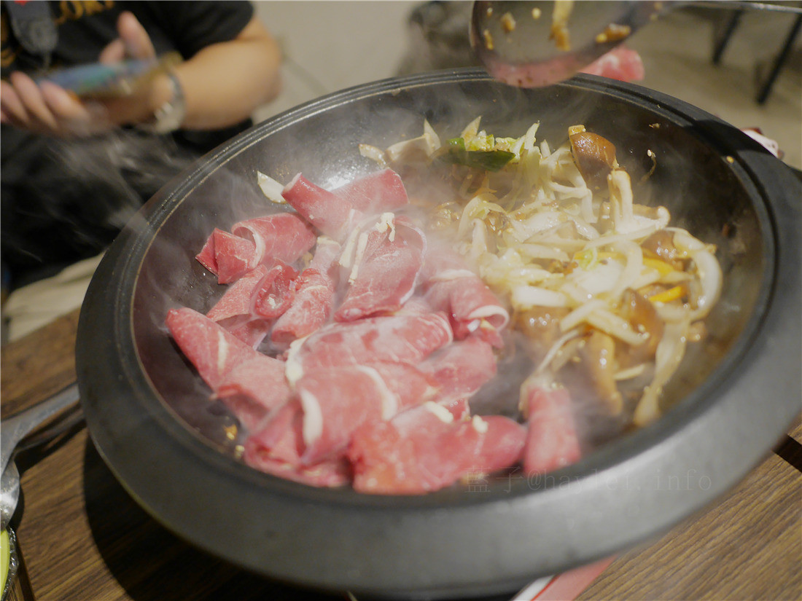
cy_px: 300
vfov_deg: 46.8
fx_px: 695
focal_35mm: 30
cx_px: 401
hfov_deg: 60.0
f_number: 1.7
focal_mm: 15
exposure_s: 1/60
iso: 500
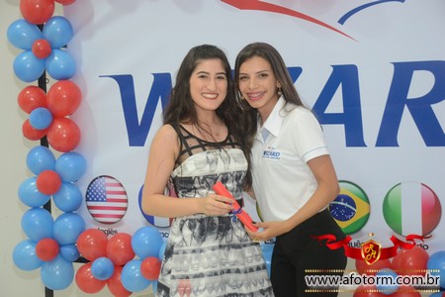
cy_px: 148
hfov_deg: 33.4
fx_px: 742
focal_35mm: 60
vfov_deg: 22.6
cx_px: 222
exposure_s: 1/80
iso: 1600
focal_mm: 40
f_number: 4.5
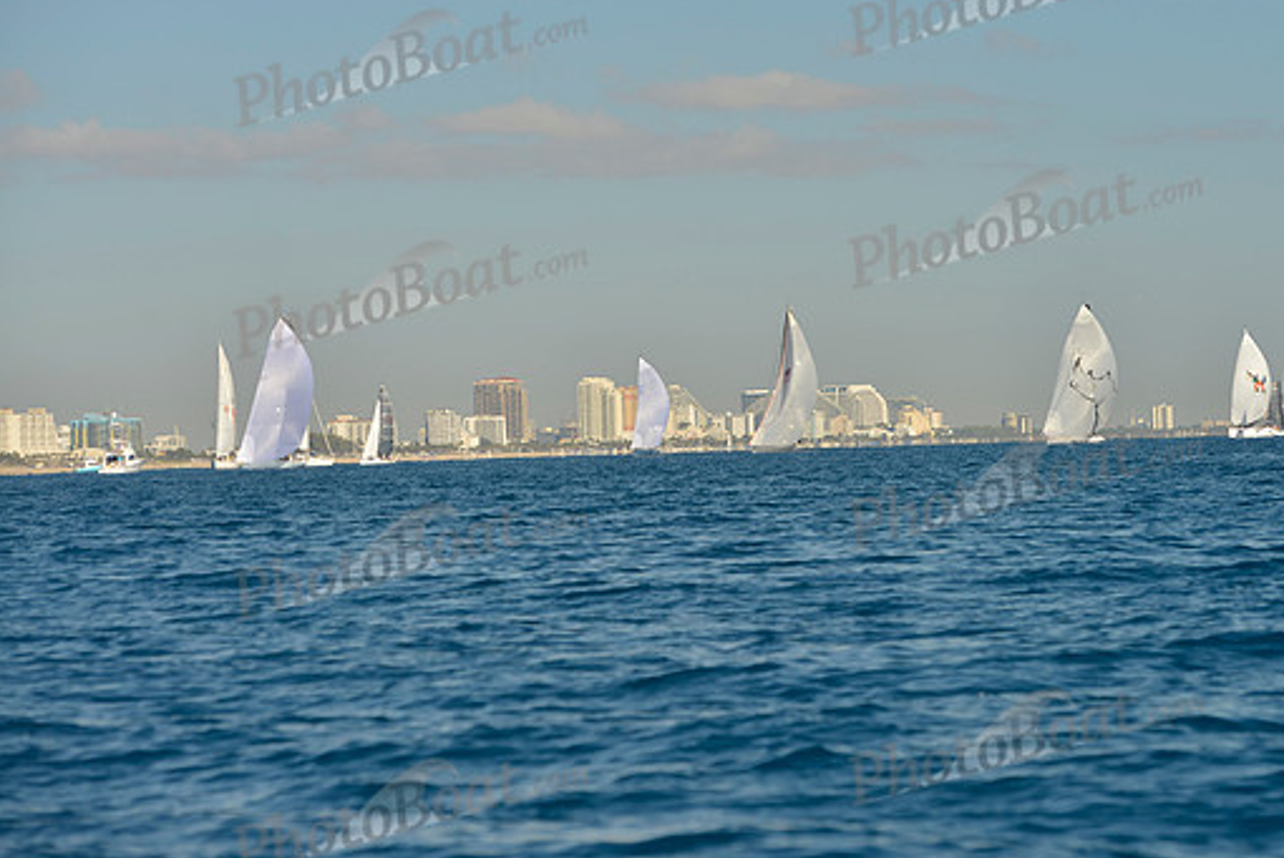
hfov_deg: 16.4
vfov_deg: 11.0
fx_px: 4462
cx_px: 720
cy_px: 389
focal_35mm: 125
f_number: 5.6
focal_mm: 110
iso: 200
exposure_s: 1/800
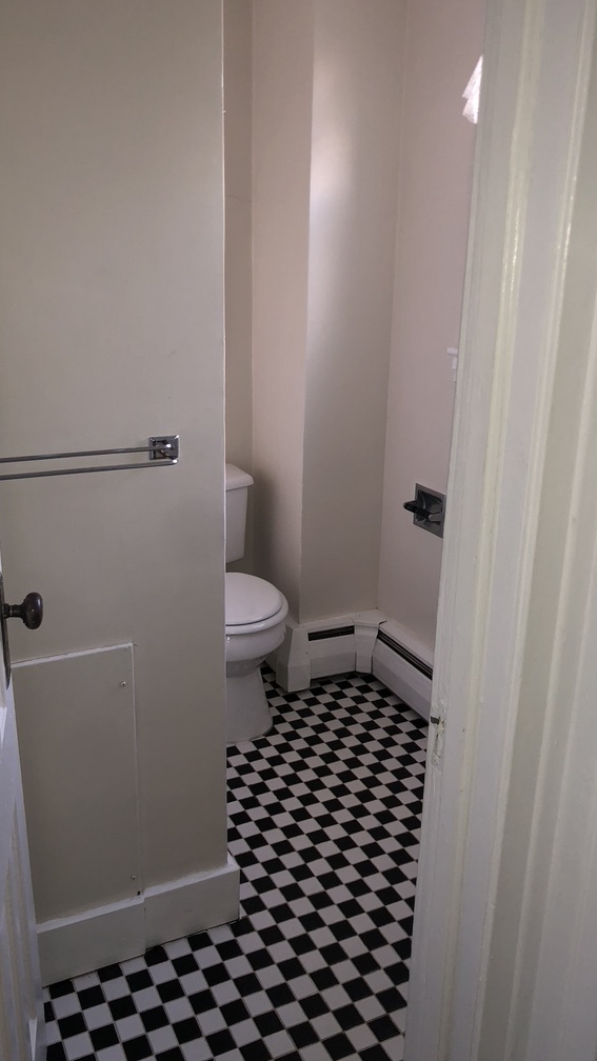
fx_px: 872
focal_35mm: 31
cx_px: 262
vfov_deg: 62.6
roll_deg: -0.8
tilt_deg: -18.0
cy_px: 528
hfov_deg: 37.7
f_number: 1.8
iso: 64
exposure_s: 1/12
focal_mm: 4
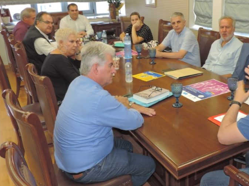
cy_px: 69
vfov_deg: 34.9
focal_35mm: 41
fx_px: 295
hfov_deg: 45.0
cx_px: 168
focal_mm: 4.9
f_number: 3.1
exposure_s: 1/40
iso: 180
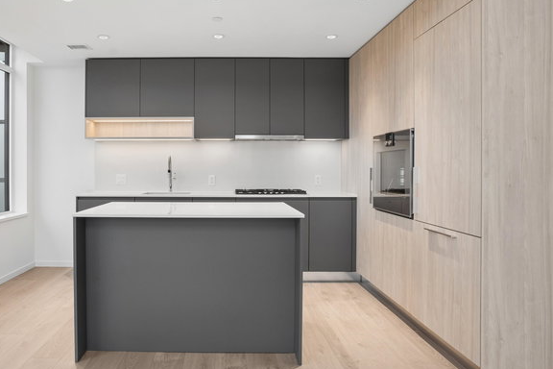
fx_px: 384
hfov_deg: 70.4
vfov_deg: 51.2
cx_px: 208
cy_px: 169
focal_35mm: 25
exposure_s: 1/13
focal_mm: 18
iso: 320
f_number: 9
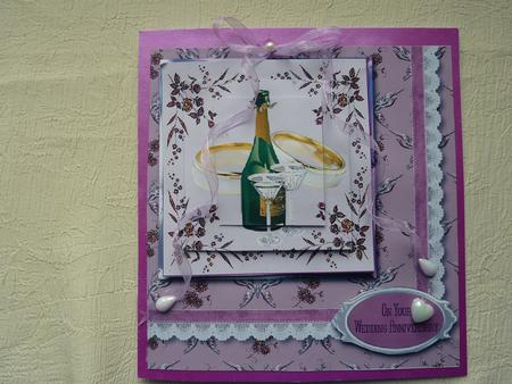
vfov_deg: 54.9
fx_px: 370
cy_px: 192
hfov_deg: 69.4
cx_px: 256
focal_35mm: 25
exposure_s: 1/80
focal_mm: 4.1
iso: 80
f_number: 3.3
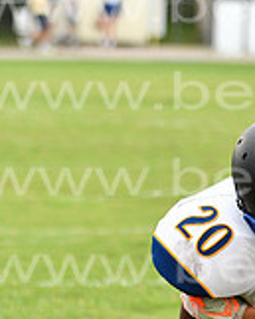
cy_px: 312
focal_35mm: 708
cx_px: 437
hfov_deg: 2.2
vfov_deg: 2.7
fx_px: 6673
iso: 800
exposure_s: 1/1600
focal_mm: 140
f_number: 3.5
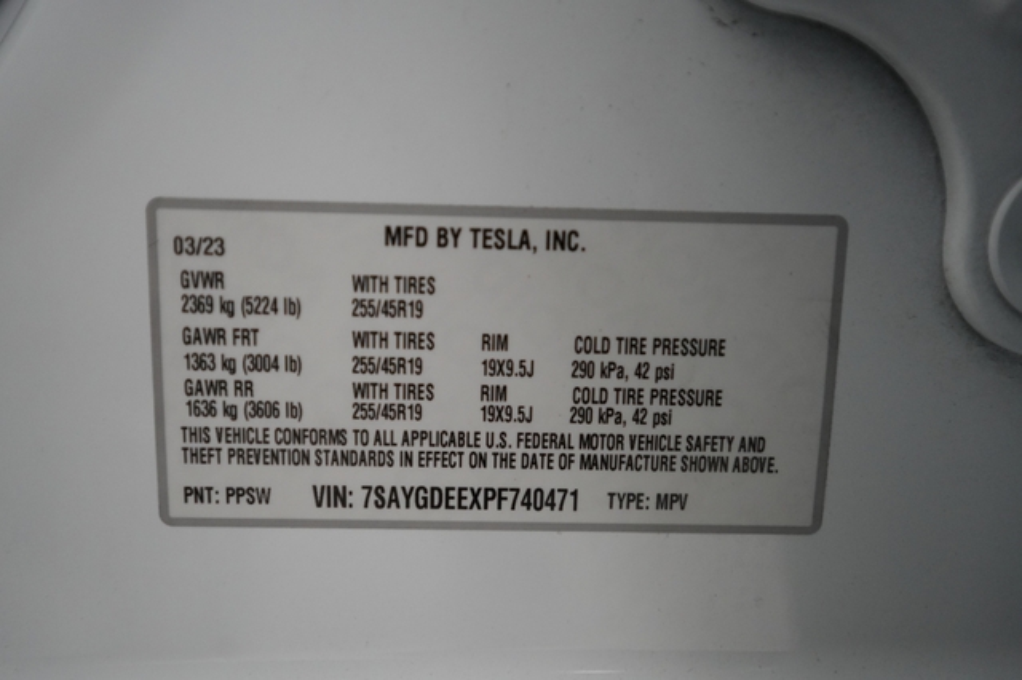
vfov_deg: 46.4
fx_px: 794
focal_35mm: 28
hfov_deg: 65.5
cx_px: 511
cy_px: 340
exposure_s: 1/160
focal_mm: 28
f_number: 2.8
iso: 4000
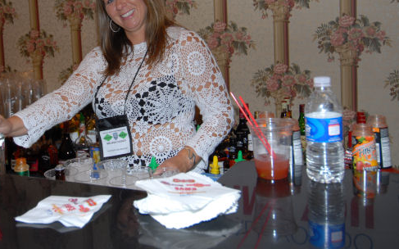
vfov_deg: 28.7
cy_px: 61
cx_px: 145
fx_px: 478
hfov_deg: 44.8
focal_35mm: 44
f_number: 5
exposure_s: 1/60
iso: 200
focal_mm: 20
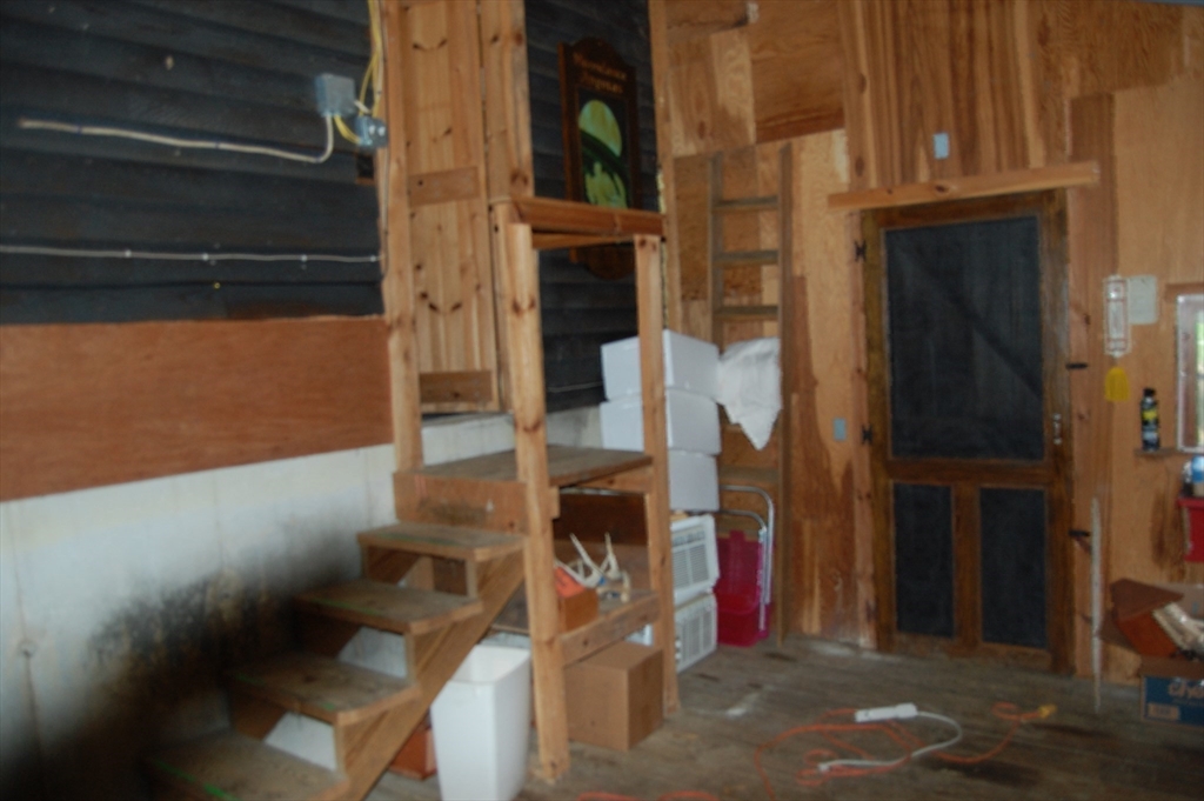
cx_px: 602
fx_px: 902
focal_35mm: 27
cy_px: 400
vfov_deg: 47.9
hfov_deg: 67.4
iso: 400
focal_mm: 18
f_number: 3.5
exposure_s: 1/60
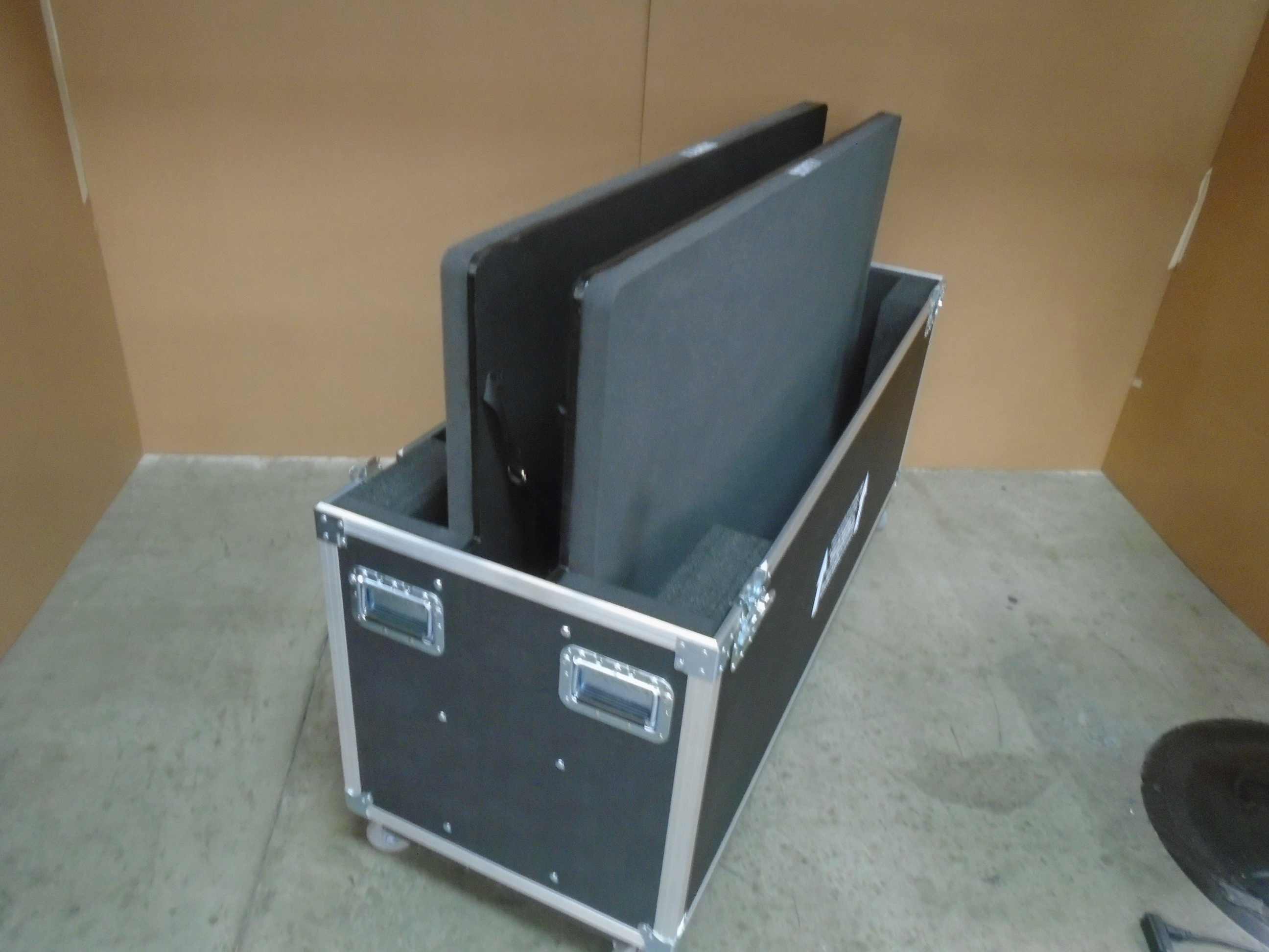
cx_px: 634
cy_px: 476
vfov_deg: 53.1
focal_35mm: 26
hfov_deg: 67.3
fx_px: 953
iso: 400
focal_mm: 4.6
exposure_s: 1/6
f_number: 3.2
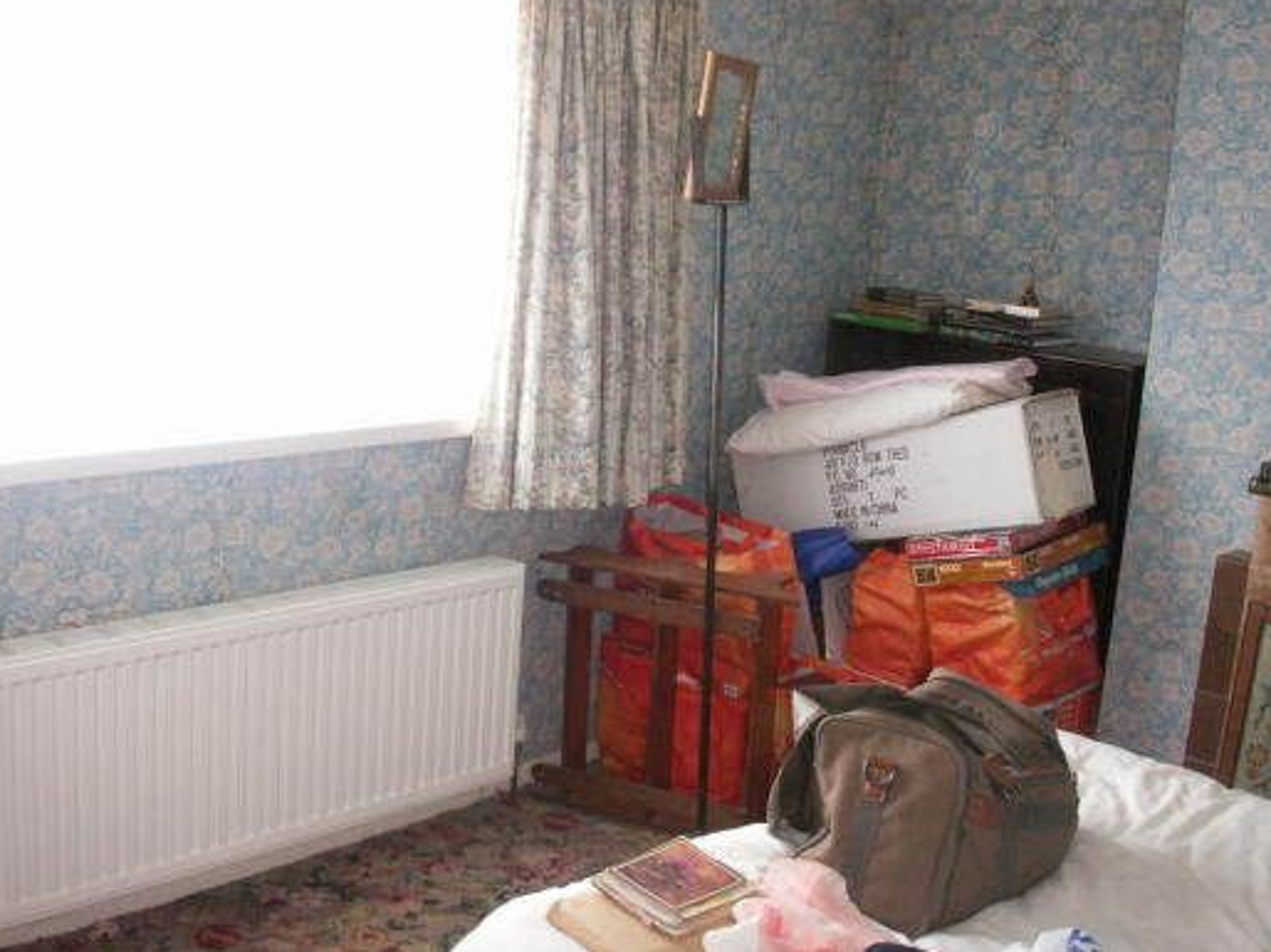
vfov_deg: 34.3
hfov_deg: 44.8
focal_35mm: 42
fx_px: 1541
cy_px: 417
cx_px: 595
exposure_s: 1/50
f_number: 3.5
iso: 160
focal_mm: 7.7
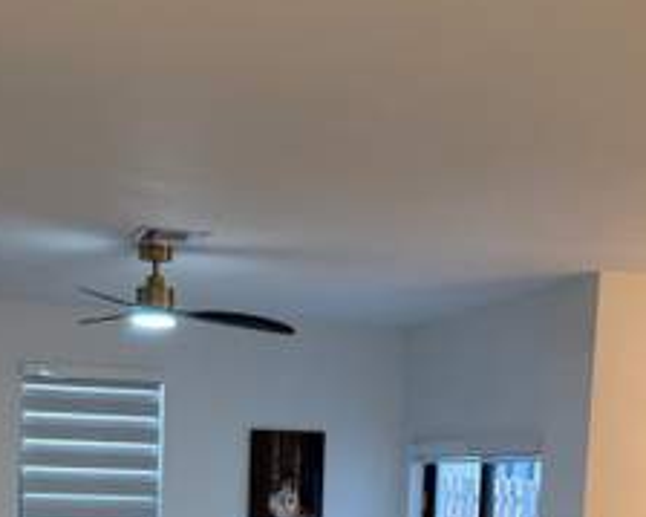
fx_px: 1280
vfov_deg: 21.5
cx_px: 257
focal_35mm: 67
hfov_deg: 28.2
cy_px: 583
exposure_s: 1/60
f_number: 1.78
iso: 160
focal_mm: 6.76
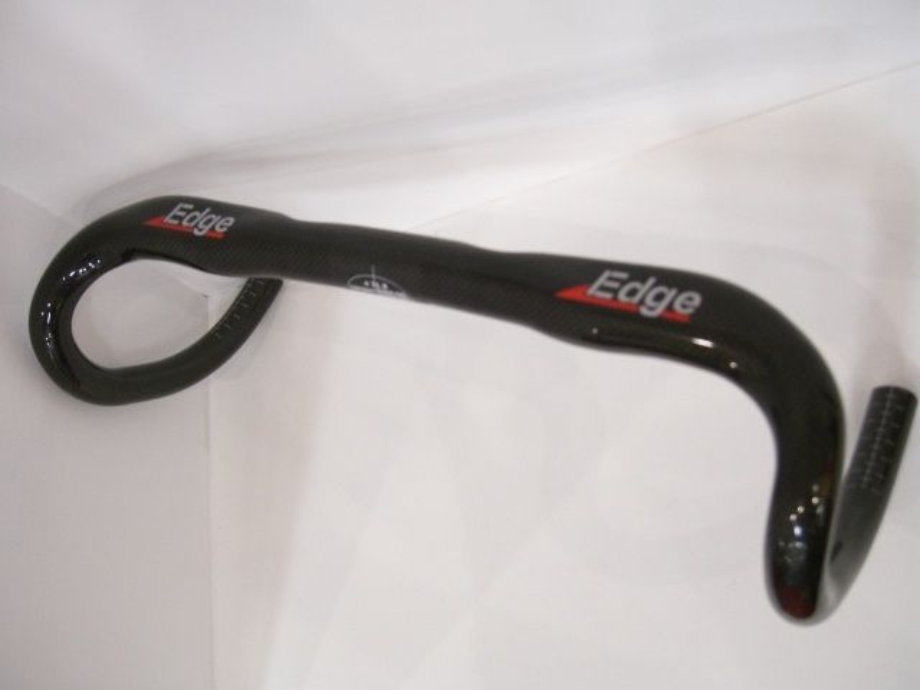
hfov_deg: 49.0
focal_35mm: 38
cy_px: 345
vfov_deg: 37.7
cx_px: 460
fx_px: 1010
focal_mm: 7.9
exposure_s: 1/40
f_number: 2.8
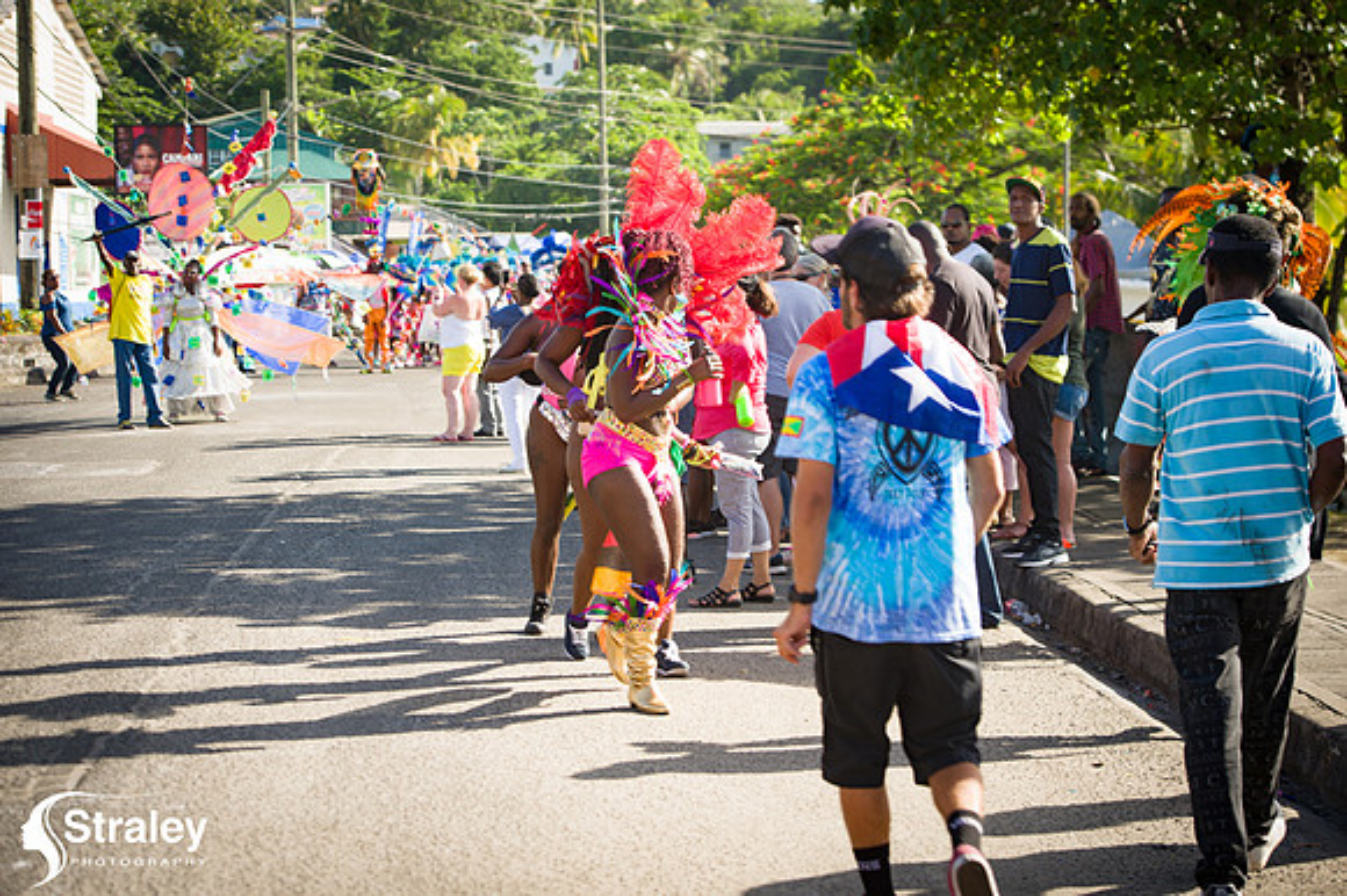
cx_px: 674
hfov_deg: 25.4
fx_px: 2992
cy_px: 448
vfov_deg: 17.0
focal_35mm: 80
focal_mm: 80
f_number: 5.6
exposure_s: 1/200
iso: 100
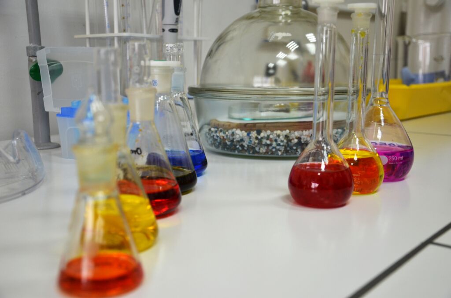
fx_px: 563
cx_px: 226
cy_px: 149
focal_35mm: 45
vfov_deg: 29.7
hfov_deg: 43.7
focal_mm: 30
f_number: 4.2
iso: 500
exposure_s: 1/60
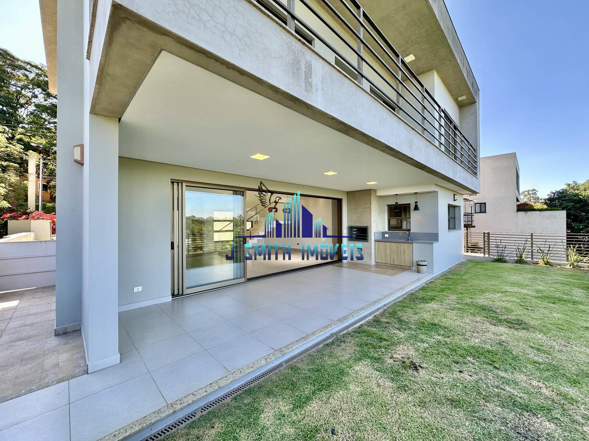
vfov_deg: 85.7
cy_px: 220
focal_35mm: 14
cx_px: 294
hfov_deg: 102.1
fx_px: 238
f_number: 2.2
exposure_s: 1/195
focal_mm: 2.22
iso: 40
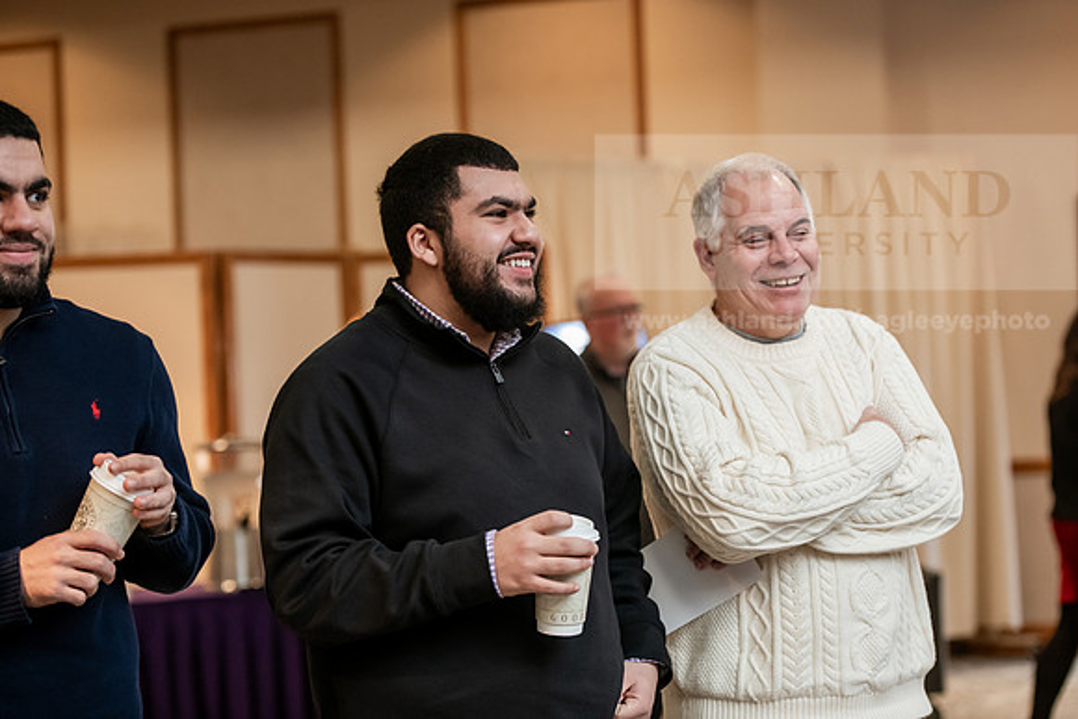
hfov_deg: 22.1
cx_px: 539
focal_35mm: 92
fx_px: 2755
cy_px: 360
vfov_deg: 14.9
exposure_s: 1/200
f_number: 3.2
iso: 2000
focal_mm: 92
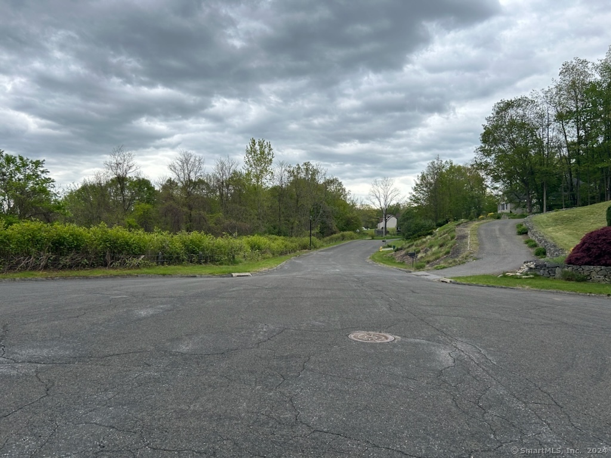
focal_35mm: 26
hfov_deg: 67.3
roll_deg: -1.4
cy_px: 229
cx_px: 306
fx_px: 459
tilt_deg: +0.2
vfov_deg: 53.1
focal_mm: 5.7
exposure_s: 1/1238
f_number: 1.5
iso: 50
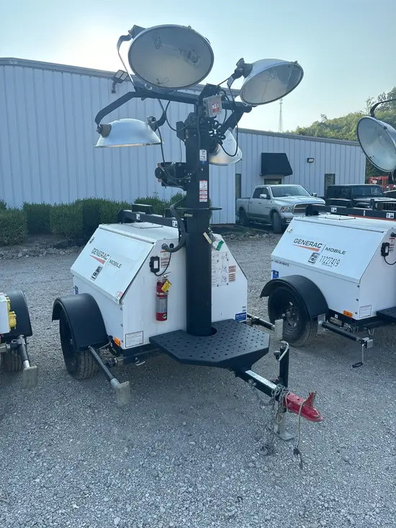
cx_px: 198
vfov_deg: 67.3
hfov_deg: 53.1
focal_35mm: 26
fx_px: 396
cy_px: 264
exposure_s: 1/943
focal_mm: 5.96
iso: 50
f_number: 1.6
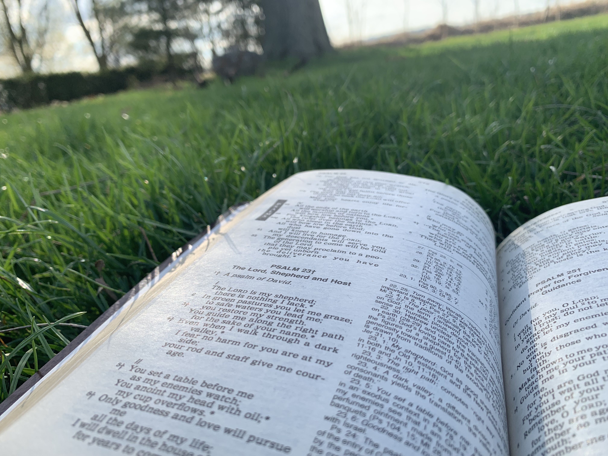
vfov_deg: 53.1
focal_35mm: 26
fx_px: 457
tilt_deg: -18.6
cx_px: 304
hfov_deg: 67.3
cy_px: 228
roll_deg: +10.3
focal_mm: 4.25
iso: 25
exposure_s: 1/954
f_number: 1.8
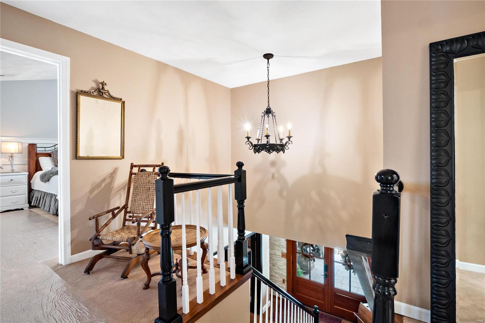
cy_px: 162
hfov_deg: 90.0
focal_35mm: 18
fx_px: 242
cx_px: 242
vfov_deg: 67.4
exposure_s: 1/13
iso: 400
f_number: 10
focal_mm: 9
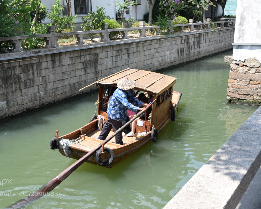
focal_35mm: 44
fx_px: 340
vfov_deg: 34.2
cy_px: 104
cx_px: 120
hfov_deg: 42.0
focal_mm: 26
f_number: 8
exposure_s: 1/250
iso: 320
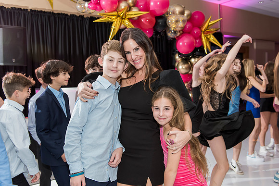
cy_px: 93
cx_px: 140
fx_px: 264
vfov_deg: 38.9
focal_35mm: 34
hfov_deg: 55.8
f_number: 4
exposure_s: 1/100
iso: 1250
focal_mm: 34
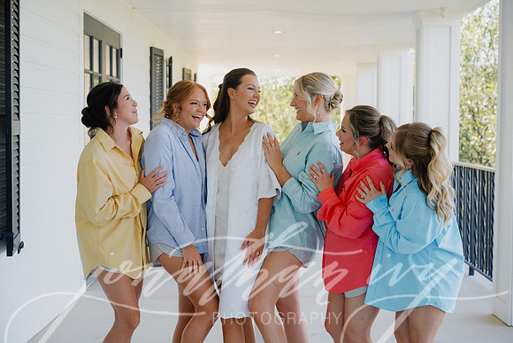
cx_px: 256
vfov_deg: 24.6
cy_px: 172
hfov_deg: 36.2
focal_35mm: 55
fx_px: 784
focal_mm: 55
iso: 640
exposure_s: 1/500
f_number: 3.5
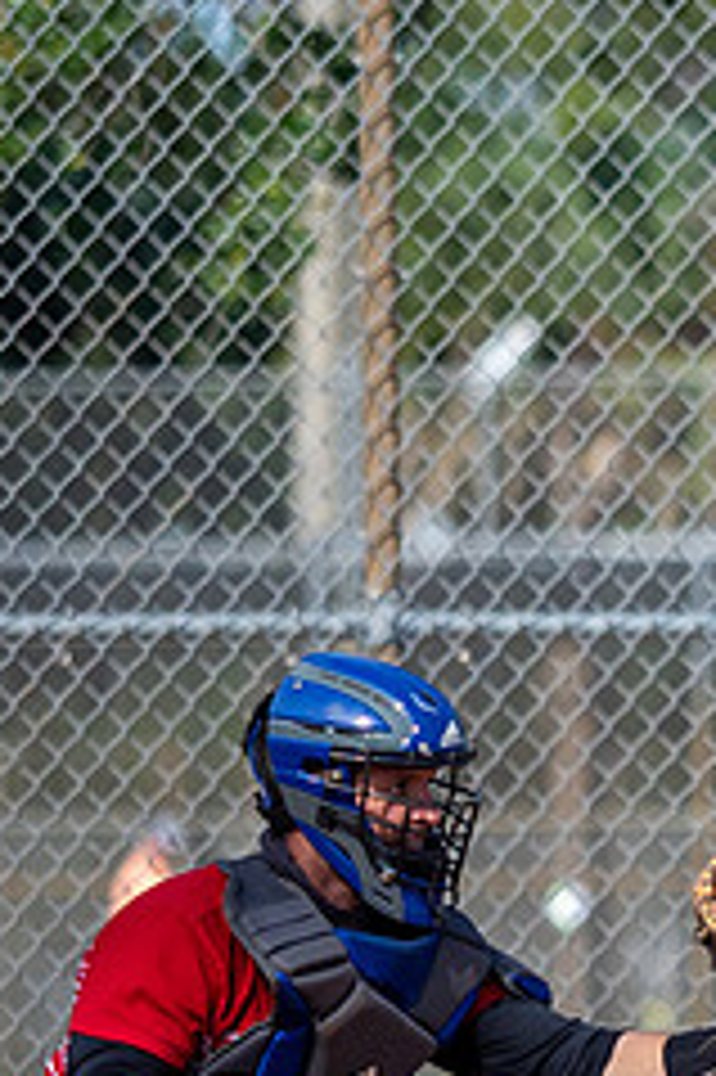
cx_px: 2022
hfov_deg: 1.1
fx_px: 35640
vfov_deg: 1.7
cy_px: 663
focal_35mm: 1193
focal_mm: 150
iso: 250
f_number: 2.8
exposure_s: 1/3200
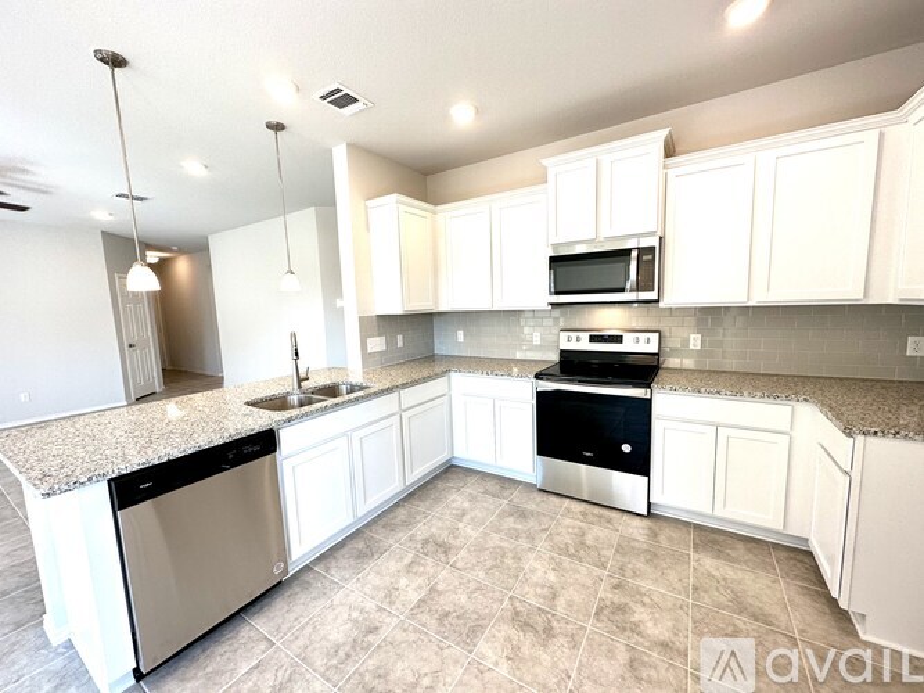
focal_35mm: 14
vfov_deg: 85.7
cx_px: 462
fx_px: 374
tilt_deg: -6.6
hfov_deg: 102.1
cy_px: 346
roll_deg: +1.9
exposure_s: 1/120
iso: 80
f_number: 2.2
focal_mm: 2.22
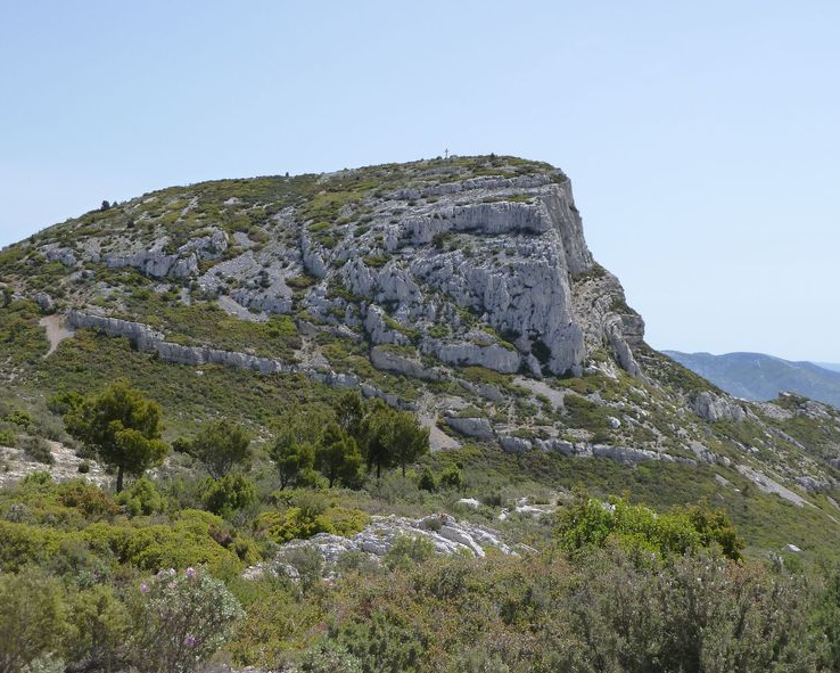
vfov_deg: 27.6
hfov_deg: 34.1
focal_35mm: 55
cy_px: 337
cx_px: 405
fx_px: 1368
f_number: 5
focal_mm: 8.5
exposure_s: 1/500
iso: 125
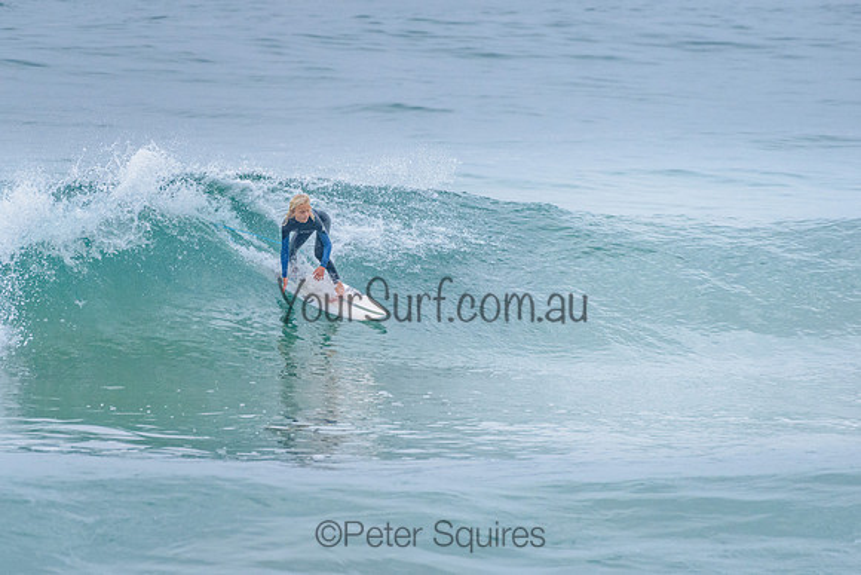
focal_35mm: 613
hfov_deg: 3.4
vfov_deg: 2.2
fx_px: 14660
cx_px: 337
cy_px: 249
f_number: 5.6
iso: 2200
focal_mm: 500
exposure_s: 1/2000
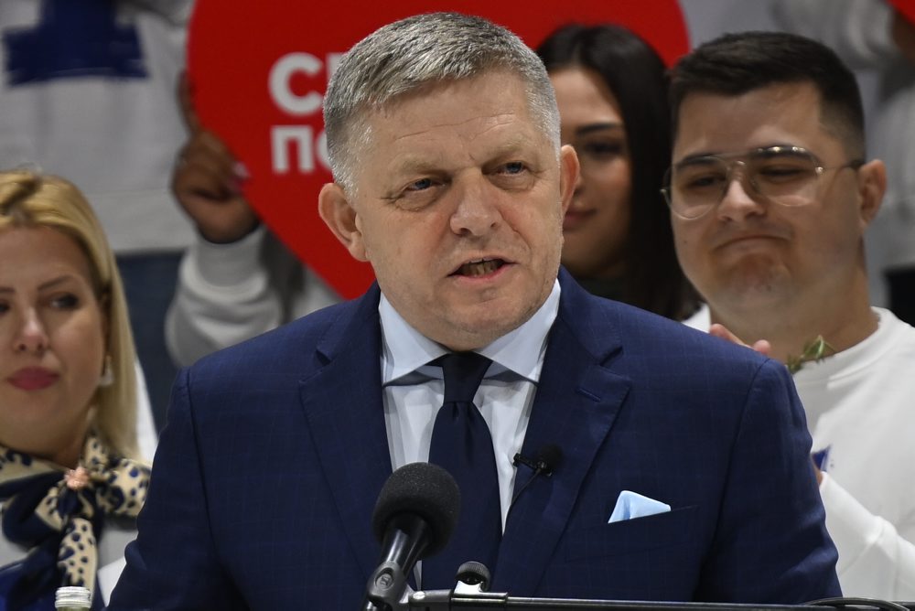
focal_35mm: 300
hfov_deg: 6.9
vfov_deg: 4.6
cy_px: 306
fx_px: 7629
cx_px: 458
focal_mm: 200
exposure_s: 1/500
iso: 200
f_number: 2.8
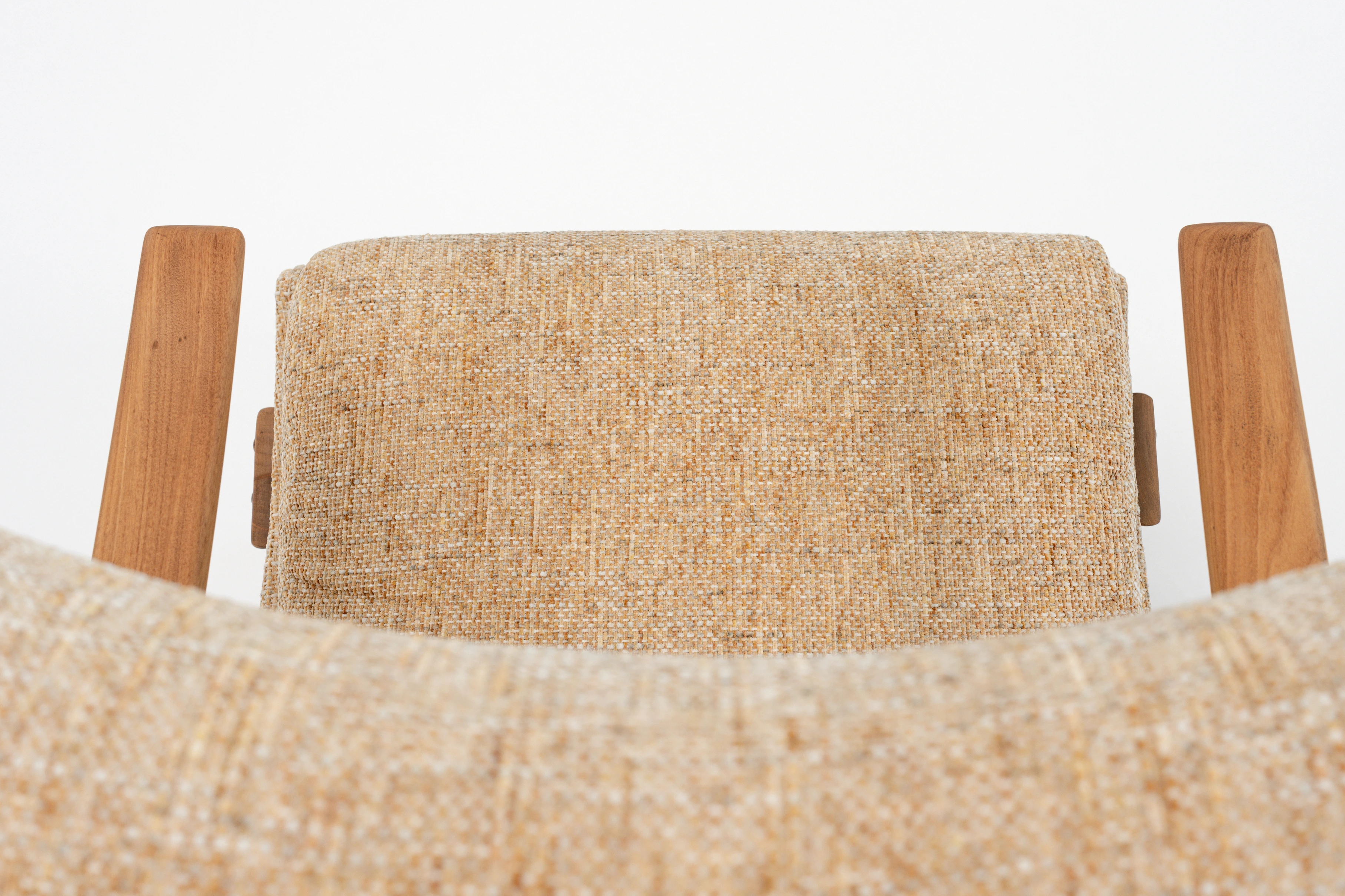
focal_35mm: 53
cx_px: 706
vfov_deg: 25.5
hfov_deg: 37.5
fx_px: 1980
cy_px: 439
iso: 250
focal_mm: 50
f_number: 8
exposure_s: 1/80
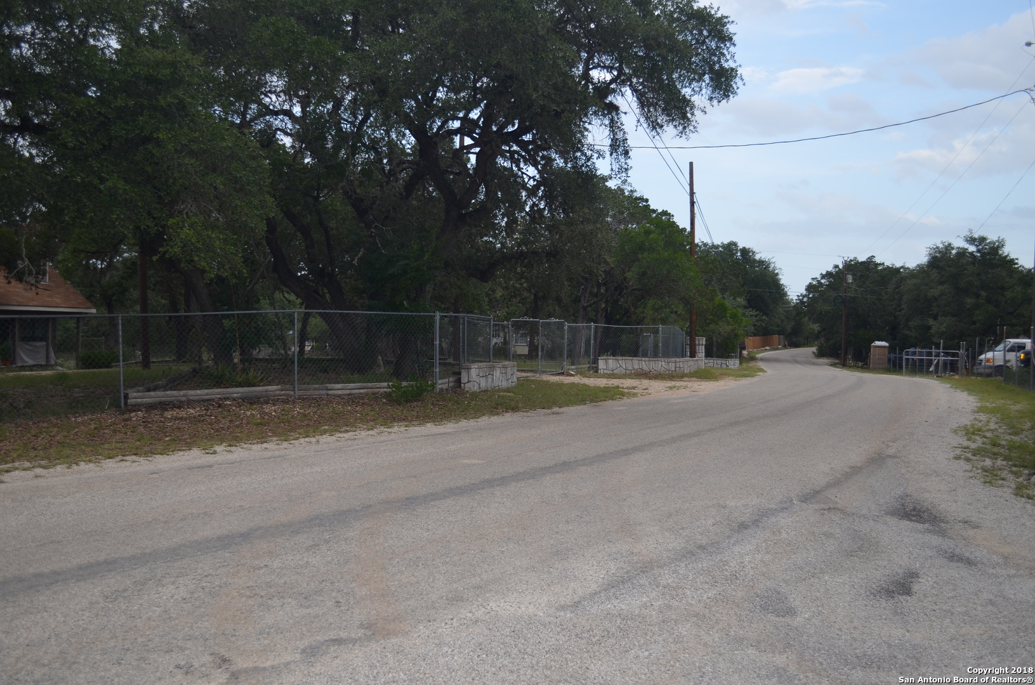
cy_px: 342
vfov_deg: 36.7
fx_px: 1033
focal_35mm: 36
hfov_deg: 53.2
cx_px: 518
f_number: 4.2
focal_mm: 24
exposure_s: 1/200
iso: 100
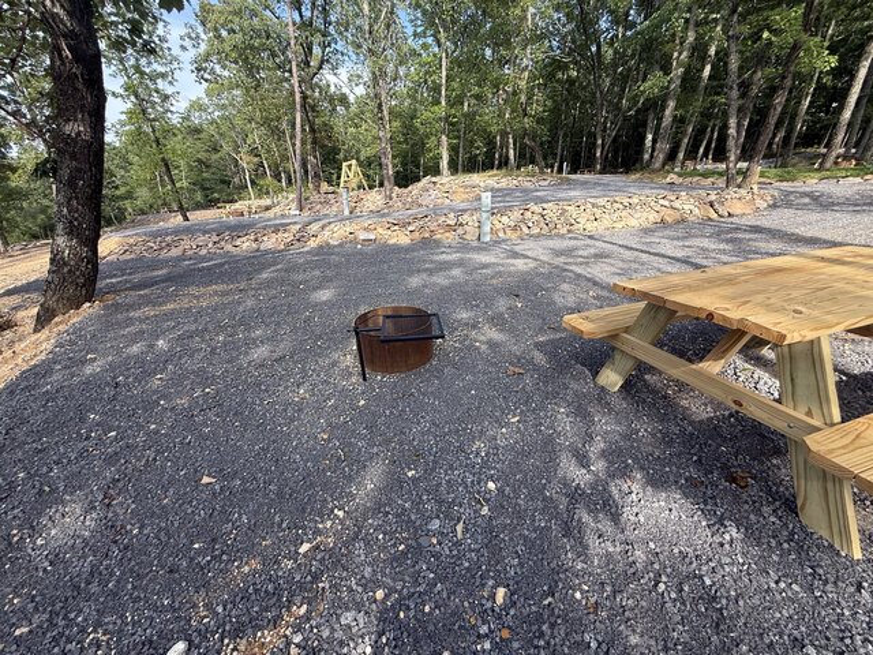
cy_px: 328
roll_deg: -3.1
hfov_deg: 102.1
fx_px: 353
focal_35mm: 14
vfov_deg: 85.7
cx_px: 436
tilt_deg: -17.6
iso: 50
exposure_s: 1/363
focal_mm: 2.22
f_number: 2.2
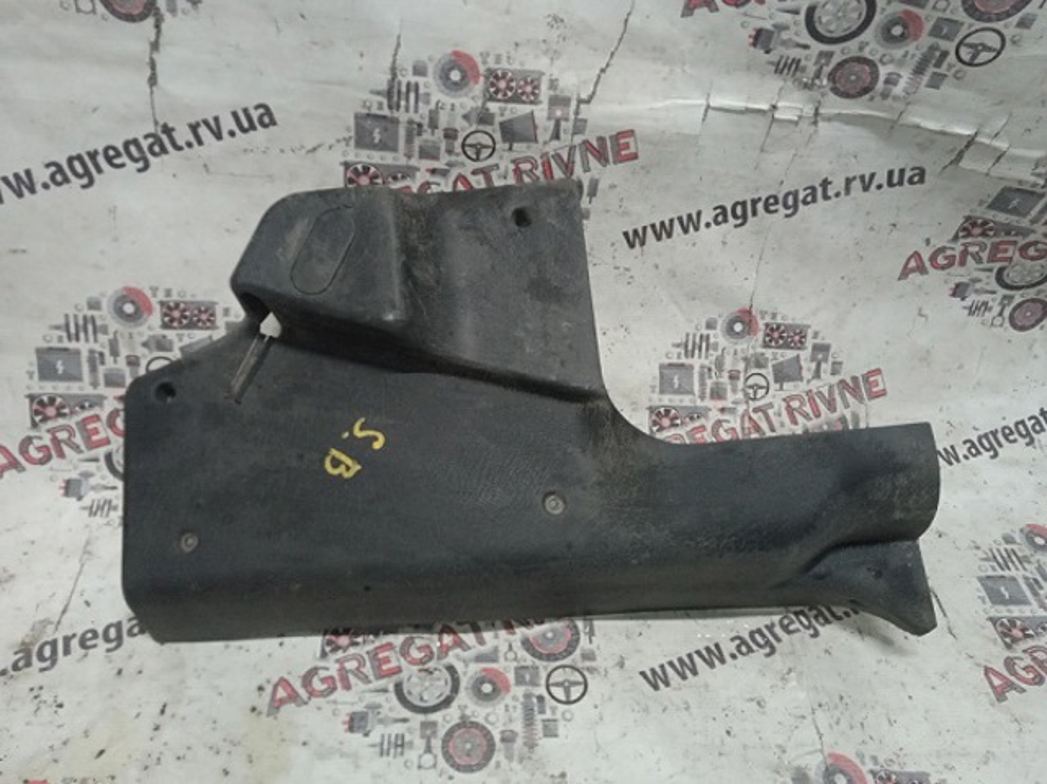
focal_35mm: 28
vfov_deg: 49.7
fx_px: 846
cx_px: 524
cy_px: 392
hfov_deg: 63.5
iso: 604
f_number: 2.2
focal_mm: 3.43
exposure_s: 1/25
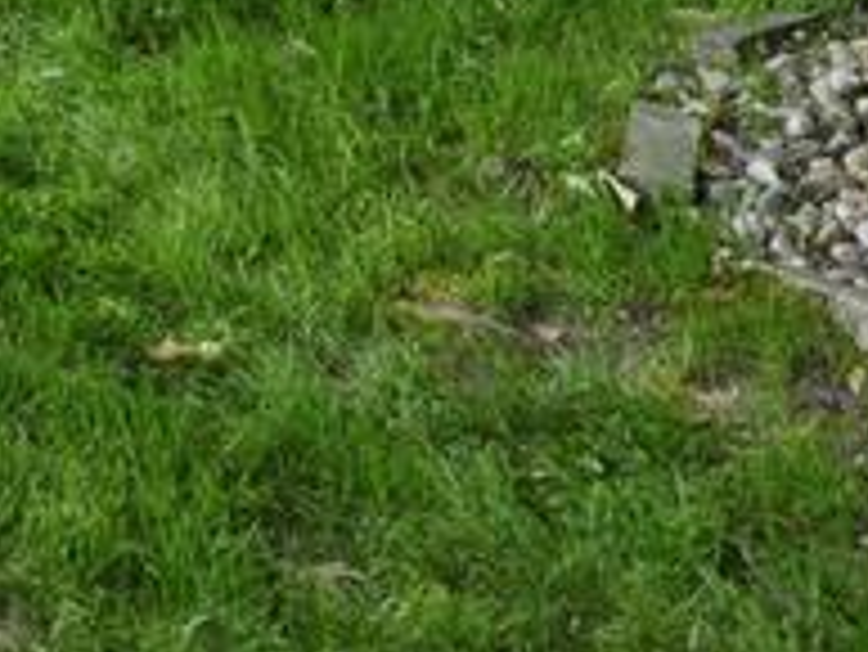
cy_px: -825
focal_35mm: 97
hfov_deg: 15.5
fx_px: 2434
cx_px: -944
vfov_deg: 12.5
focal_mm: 19
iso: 320
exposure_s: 1/160
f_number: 9
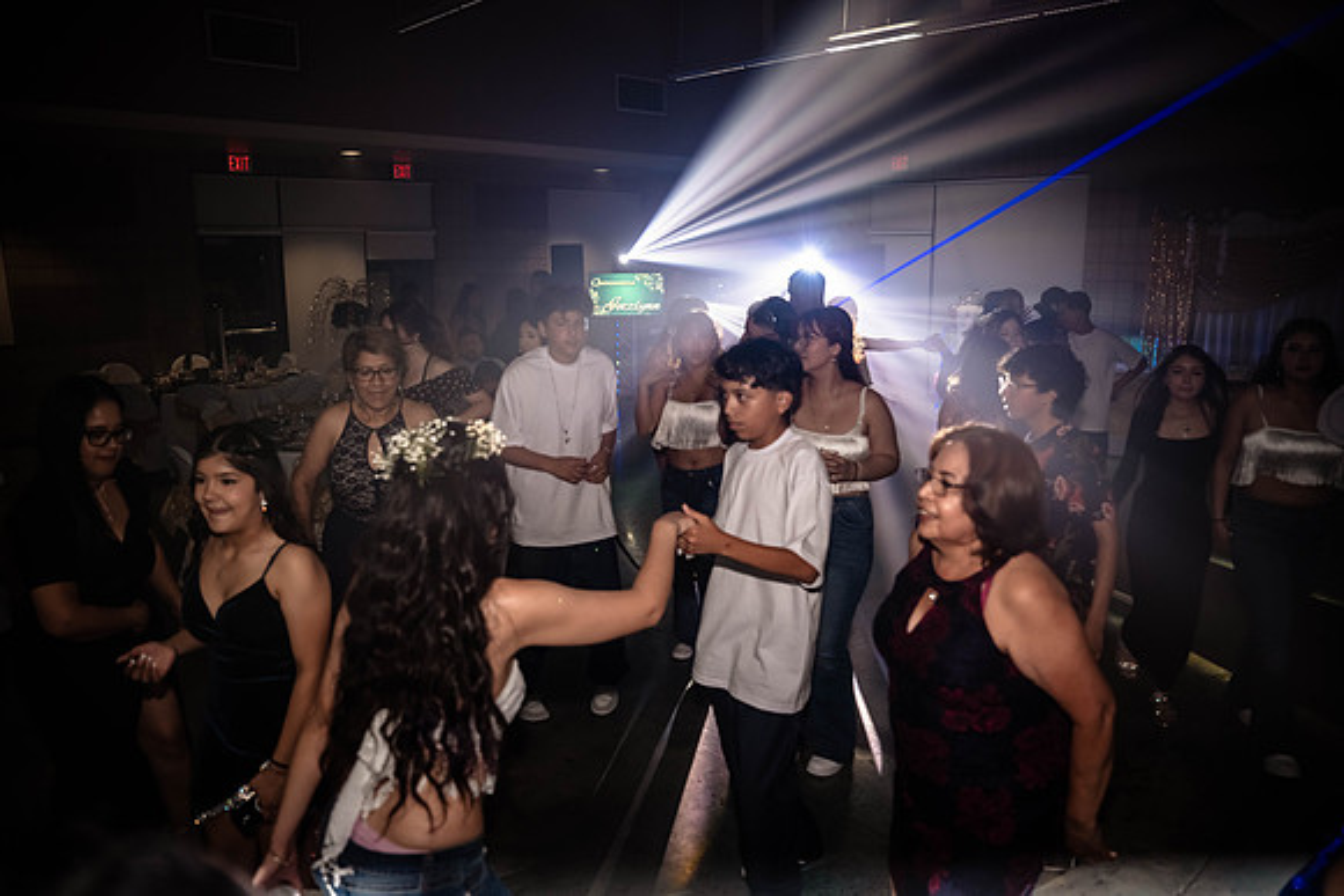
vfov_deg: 53.2
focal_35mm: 24
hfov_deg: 73.7
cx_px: 672
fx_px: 896
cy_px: 448
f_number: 2.8
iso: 800
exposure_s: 1/250
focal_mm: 24
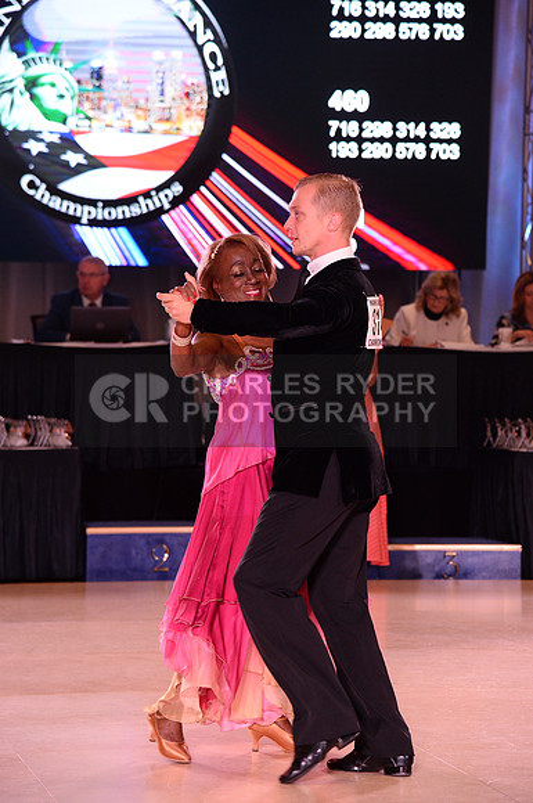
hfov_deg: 11.4
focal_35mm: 120
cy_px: 402
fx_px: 2673
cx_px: 266
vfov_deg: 17.1
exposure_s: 1/250
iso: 2500
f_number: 5.6
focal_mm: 120
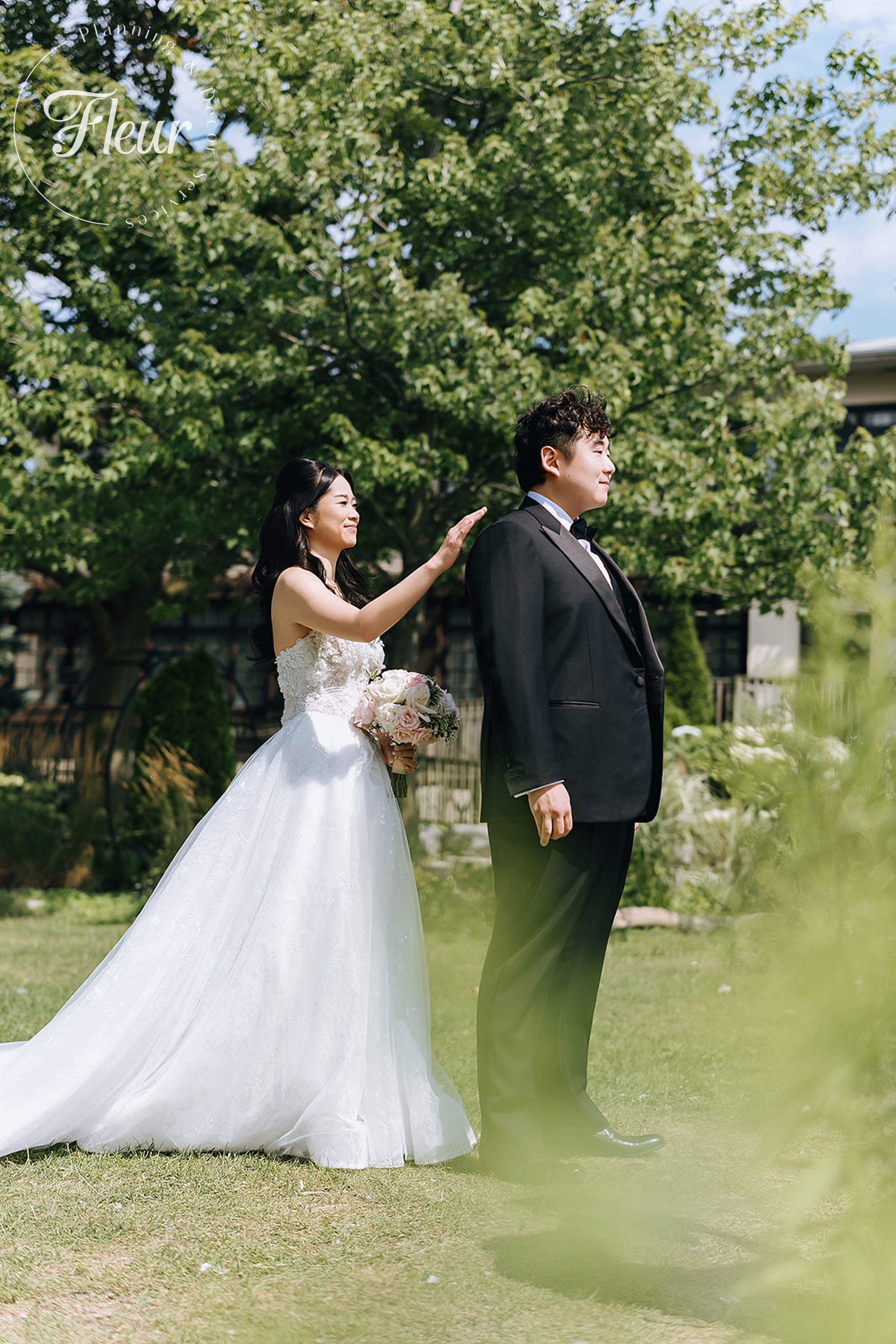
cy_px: 672
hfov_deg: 27.0
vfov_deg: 39.6
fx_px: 1866
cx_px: 448
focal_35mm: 50
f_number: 2.2
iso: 200
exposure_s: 1/16000
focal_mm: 50
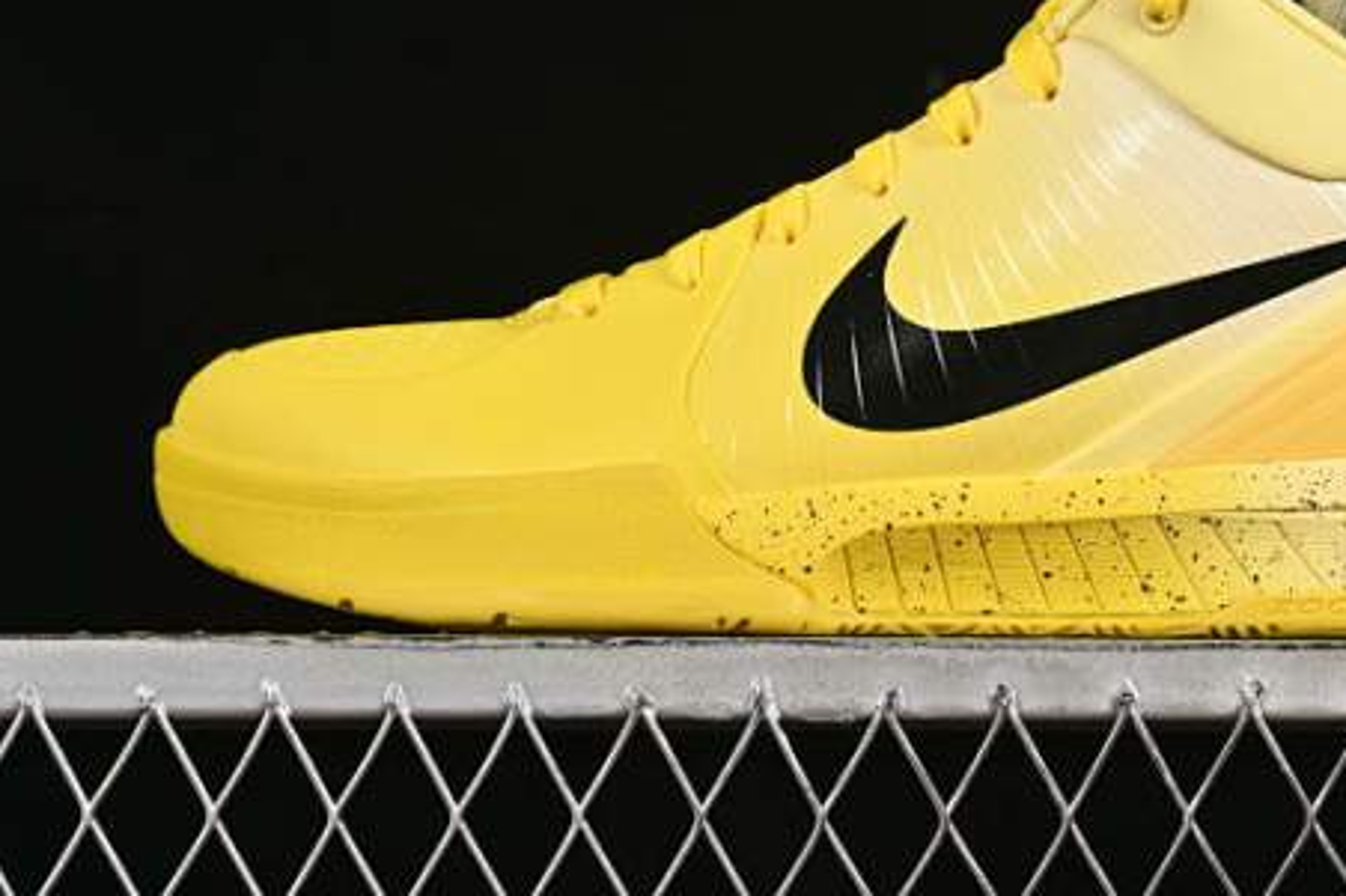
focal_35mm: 121
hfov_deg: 16.9
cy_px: 191
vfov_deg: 11.3
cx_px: 917
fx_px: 4522
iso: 160
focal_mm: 50
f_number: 8
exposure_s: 1/80
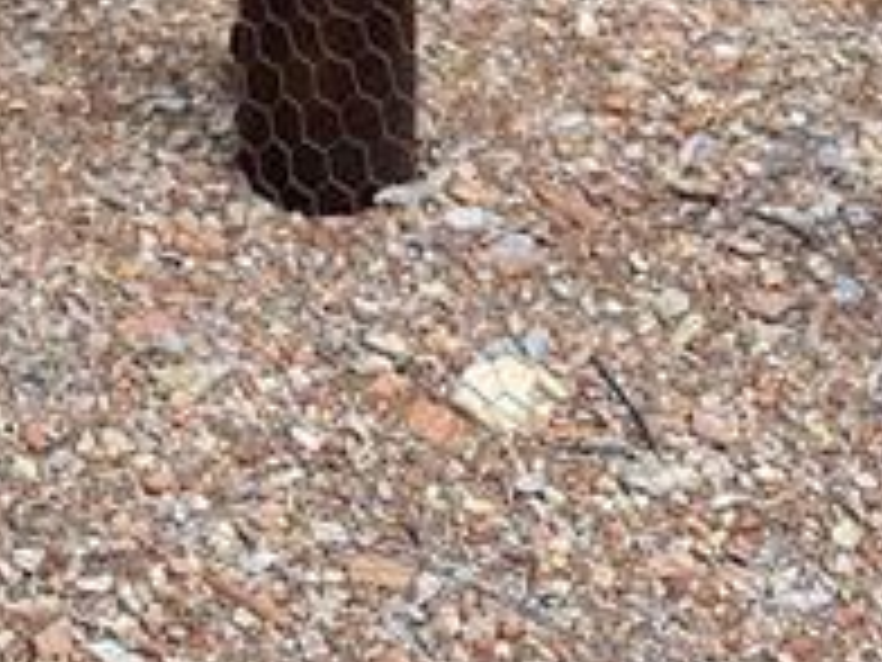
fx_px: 2701
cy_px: -531
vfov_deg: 12.7
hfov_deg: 18.5
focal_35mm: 106
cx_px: 261
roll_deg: +1.1
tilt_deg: -14.6
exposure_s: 1/1629
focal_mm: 4.25
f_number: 1.8
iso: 32
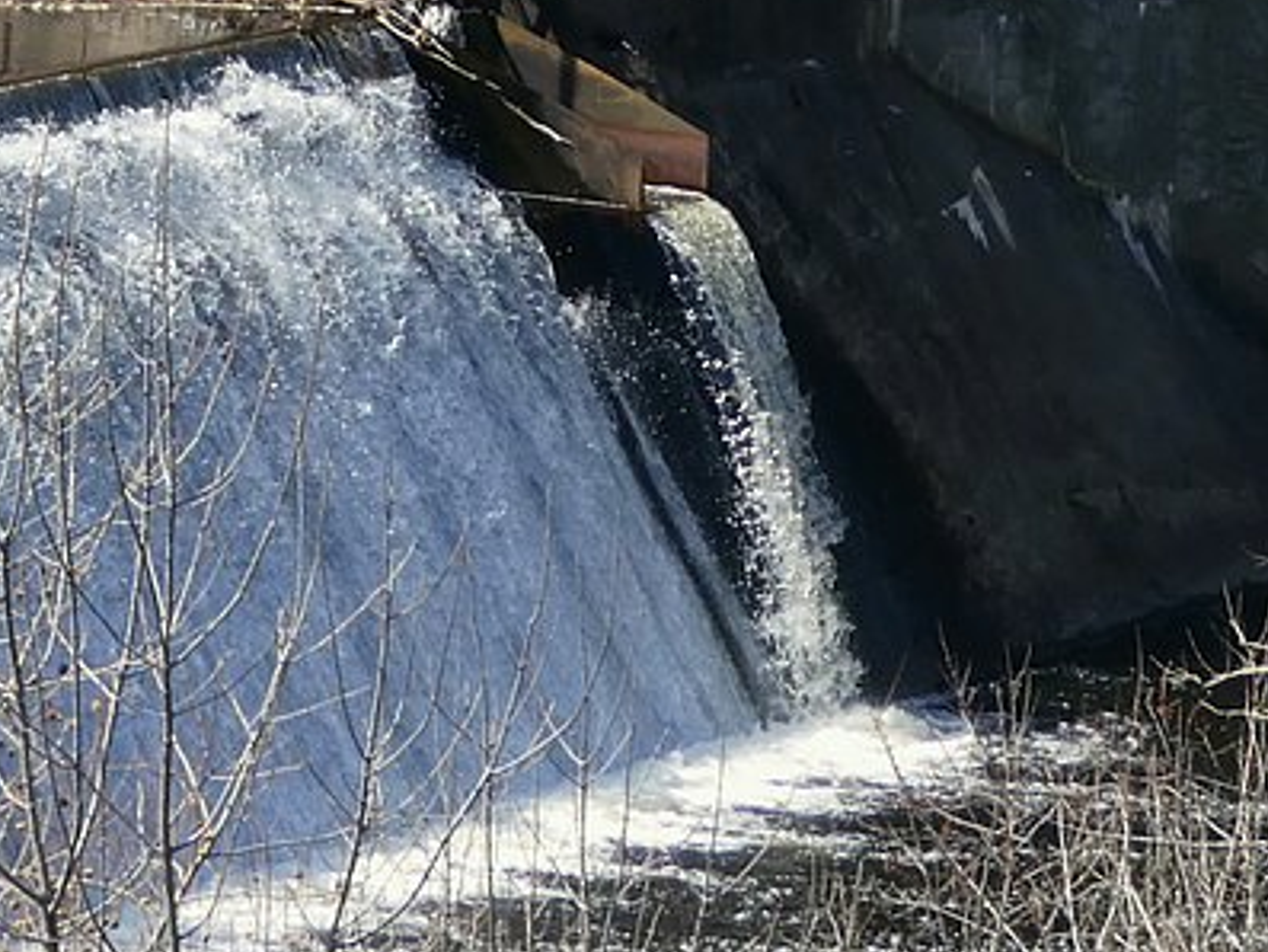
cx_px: 837
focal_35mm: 318
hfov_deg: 6.2
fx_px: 11652
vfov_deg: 4.6
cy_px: -789
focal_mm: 14.1
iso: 80
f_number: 4.7
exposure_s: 1/320
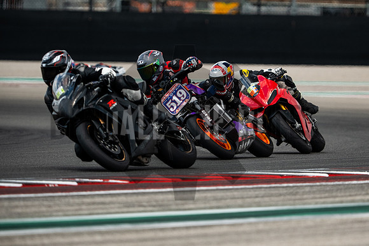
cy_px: 94
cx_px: 229
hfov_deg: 4.0
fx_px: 5334
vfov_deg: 2.6
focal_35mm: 520
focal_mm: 280
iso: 500
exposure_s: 1/2500
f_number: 2.8
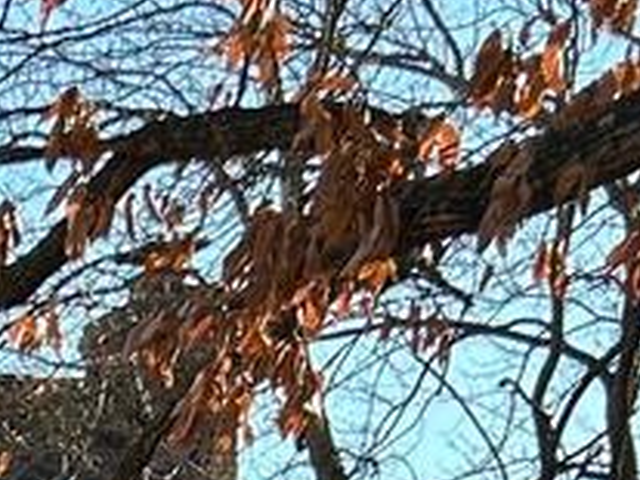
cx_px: -1153
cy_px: 1455
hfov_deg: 9.2
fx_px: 3344
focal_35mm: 181
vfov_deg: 7.2
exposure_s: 1/769
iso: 50
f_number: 1.5
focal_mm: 5.7
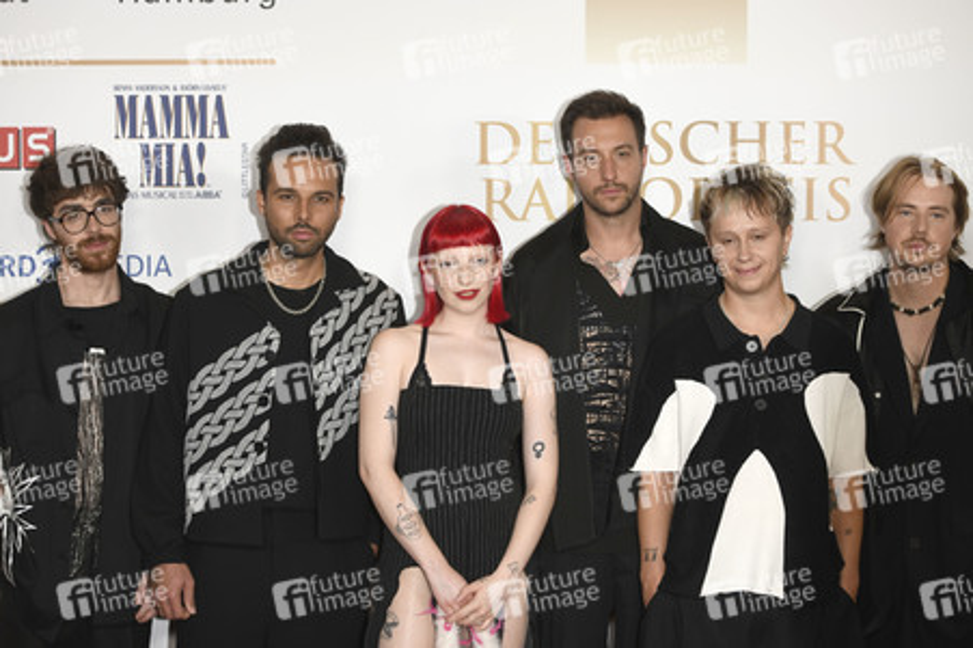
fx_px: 1891
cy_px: 324
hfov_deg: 28.9
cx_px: 486
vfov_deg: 19.4
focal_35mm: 70
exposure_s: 1/500
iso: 640
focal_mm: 70
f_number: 3.2
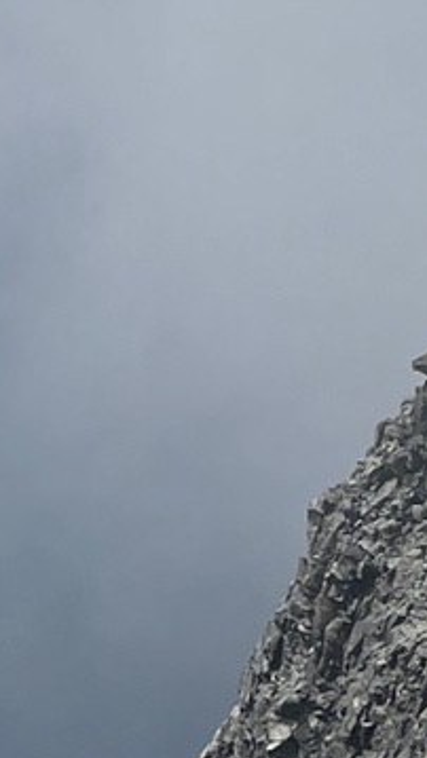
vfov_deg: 13.6
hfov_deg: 7.2
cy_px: 302
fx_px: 3180
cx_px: -630
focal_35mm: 158
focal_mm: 4.2
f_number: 1.6
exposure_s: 1/7299
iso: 32
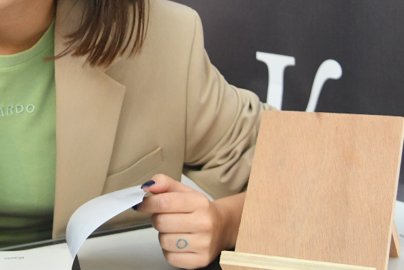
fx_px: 1167
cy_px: -11
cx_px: -13
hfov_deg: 19.0
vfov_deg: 13.0
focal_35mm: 104
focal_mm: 38
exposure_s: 1/400
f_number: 4
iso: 2000
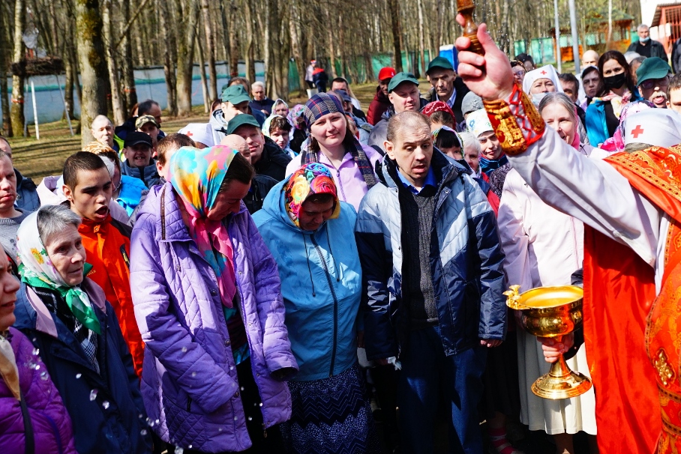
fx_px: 1041
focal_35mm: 55
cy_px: 260
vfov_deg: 24.6
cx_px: 394
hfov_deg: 36.2
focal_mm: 26
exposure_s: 1/1000
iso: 320
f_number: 3.5
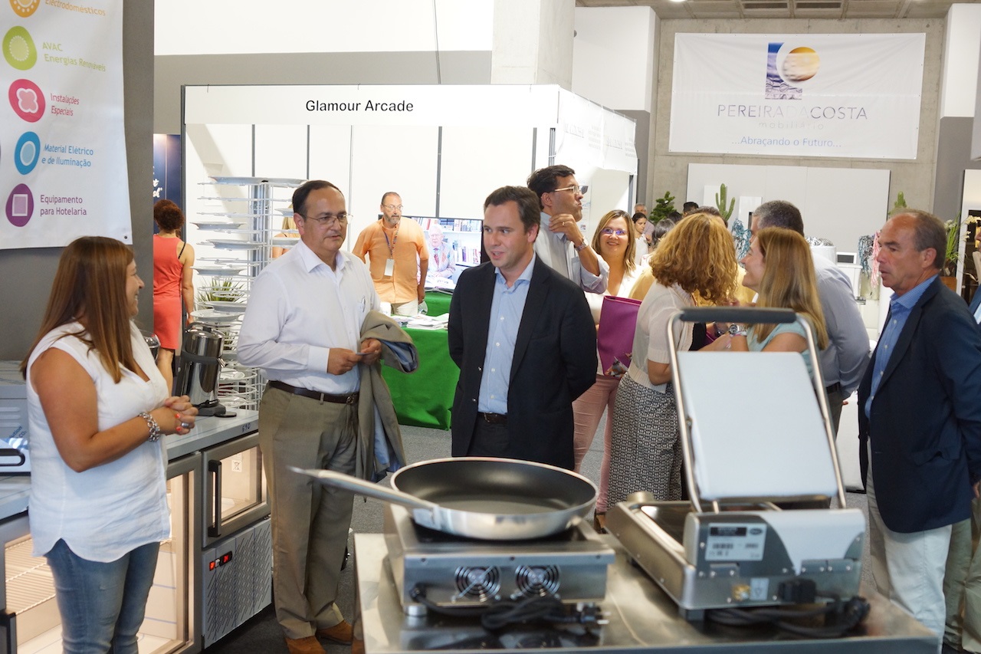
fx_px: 981
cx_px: 490
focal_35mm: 36
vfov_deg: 36.9
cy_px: 327
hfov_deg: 53.1
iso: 800
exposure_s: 1/50
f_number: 2.8
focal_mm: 24
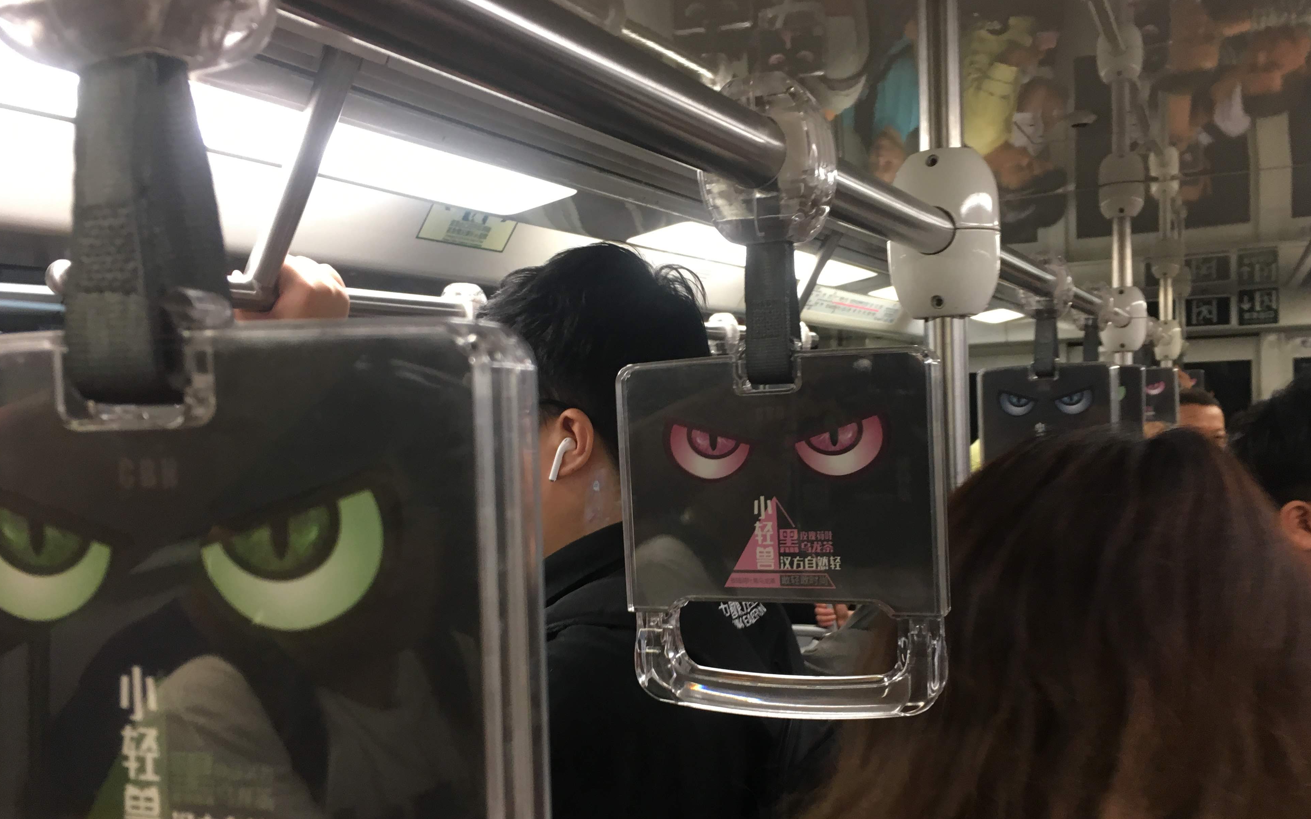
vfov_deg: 39.4
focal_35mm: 32
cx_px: 668
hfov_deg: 59.6
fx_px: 1143
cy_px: 467
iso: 100
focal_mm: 4.15
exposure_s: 1/33
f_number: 2.2
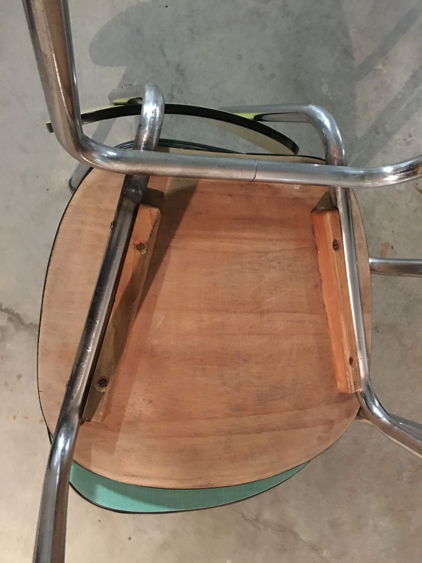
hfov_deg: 48.2
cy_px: 282
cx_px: 211
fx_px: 471
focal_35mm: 29
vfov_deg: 61.7
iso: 125
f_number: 2.2
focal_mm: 4.15
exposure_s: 1/4
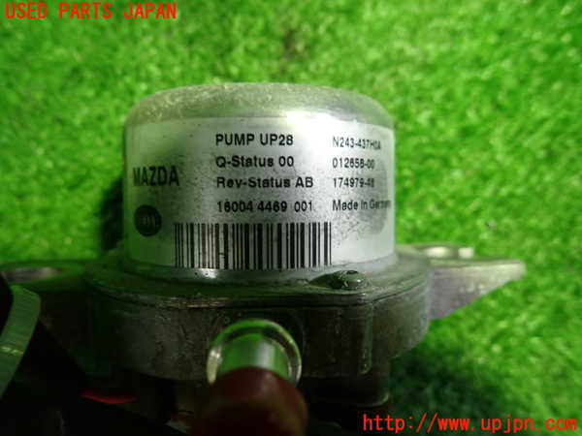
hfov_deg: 69.4
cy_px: 218
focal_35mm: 25
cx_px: 291
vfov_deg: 54.9
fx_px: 420
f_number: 2
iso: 250
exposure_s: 1/30
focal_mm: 4.5
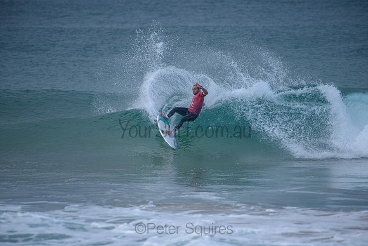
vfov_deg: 2.7
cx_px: 184
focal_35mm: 509
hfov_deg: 4.1
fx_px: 5201
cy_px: 123
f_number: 5.6
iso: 180
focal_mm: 500
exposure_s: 1/800
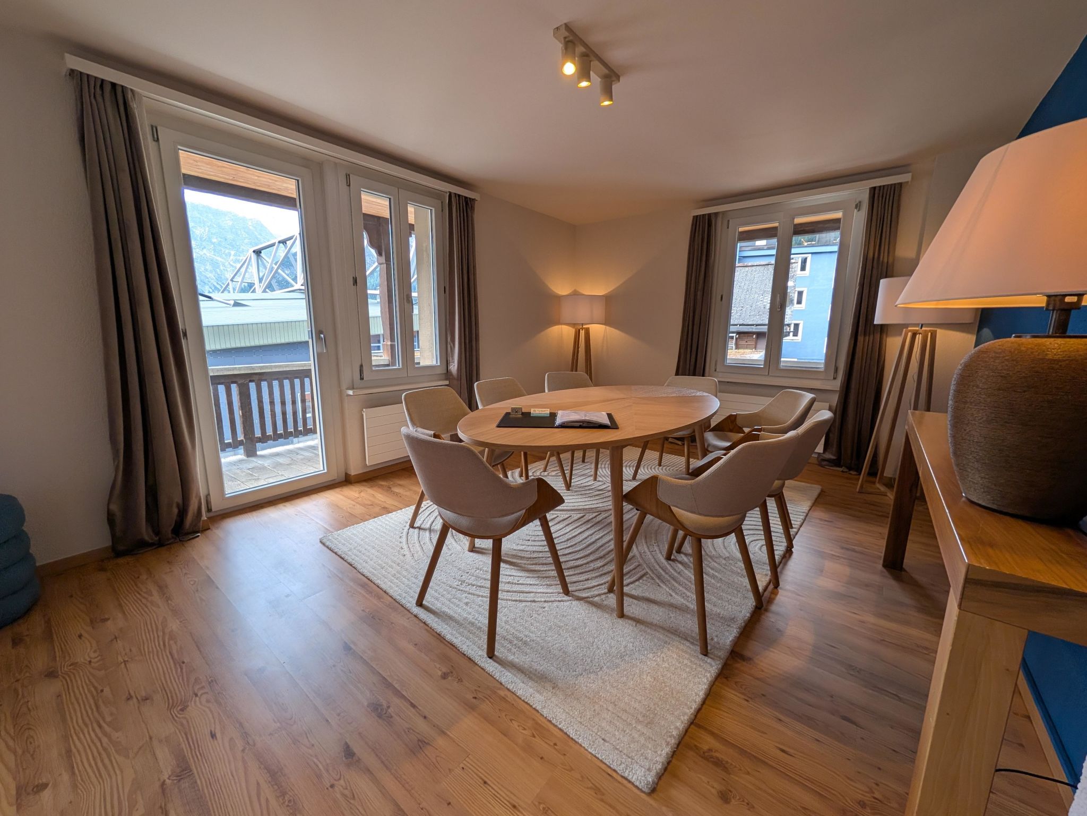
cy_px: 408
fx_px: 377
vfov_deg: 94.5
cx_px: 544
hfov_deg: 110.5
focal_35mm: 12
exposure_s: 1/194
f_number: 1.7
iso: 48
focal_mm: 2.02
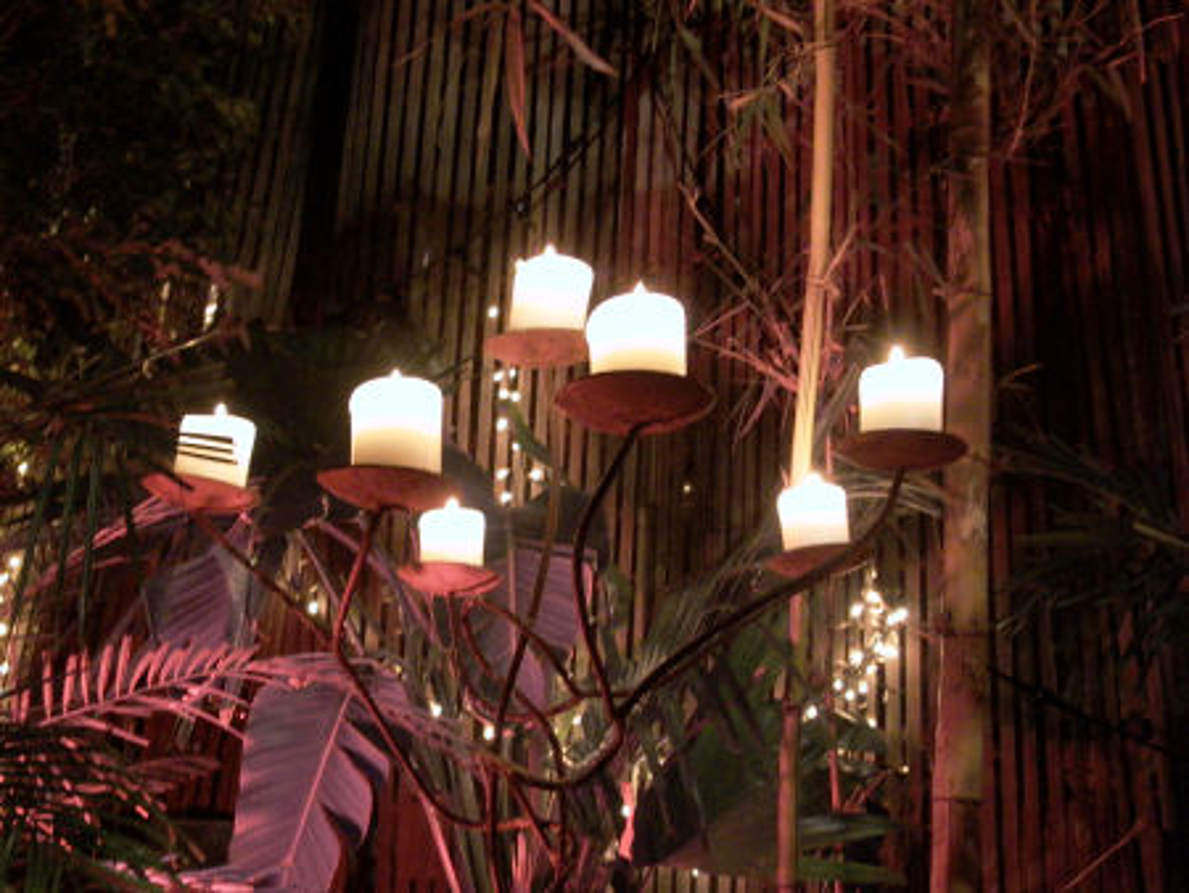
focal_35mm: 38
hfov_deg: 49.0
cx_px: 594
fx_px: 1306
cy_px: 446
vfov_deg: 37.8
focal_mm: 8.19
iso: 200
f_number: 2.13
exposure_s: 1/9.32
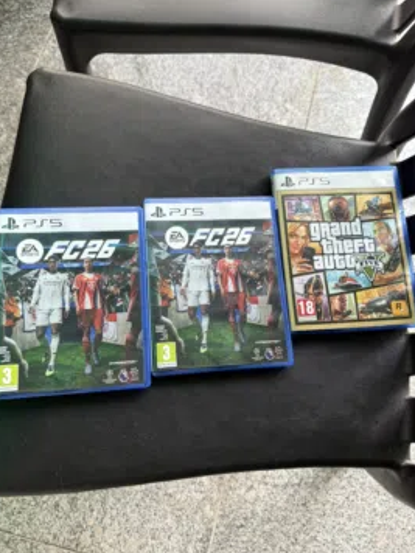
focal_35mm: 27
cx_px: 197
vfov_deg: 65.2
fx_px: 432
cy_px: 247
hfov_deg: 51.3
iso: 160
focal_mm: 6.76
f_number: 1.78
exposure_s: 1/57
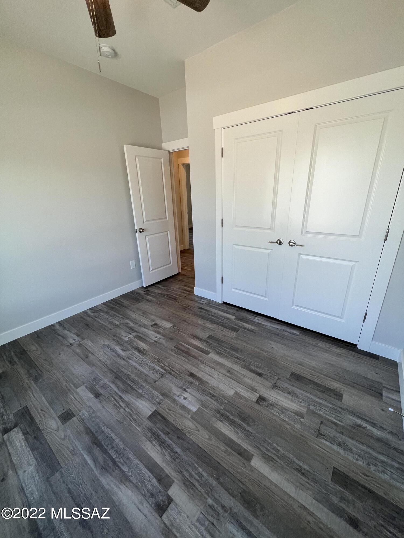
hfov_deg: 89.9
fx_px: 202
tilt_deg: -18.7
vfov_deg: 106.2
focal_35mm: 13
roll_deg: +2.7
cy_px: 269
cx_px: 202
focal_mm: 1.57
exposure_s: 1/120
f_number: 1.8
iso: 80
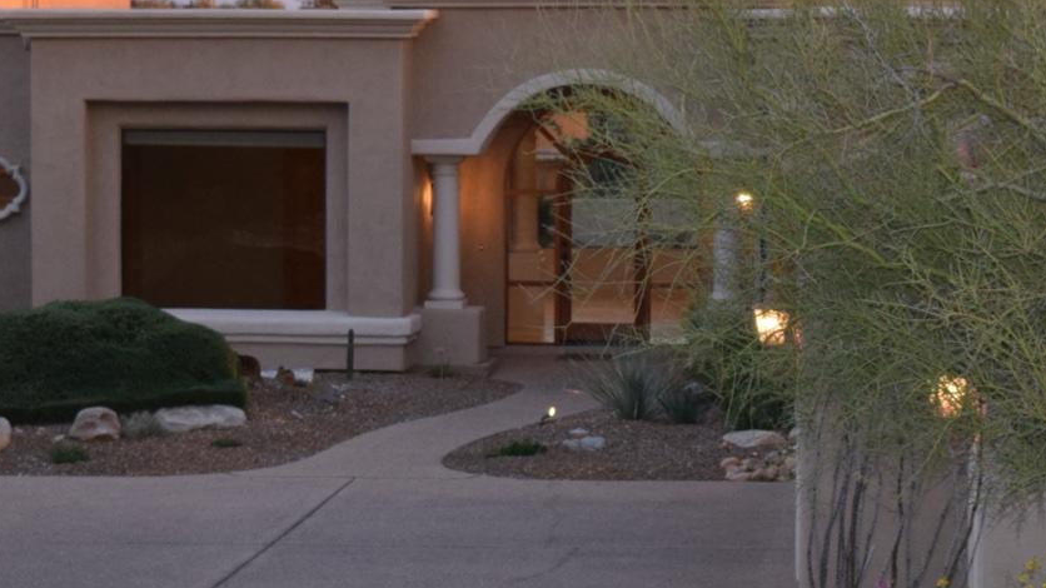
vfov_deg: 10.2
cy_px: 234
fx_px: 3282
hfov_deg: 18.1
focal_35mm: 118
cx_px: 691
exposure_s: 1/100
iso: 800
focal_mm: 29
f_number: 5
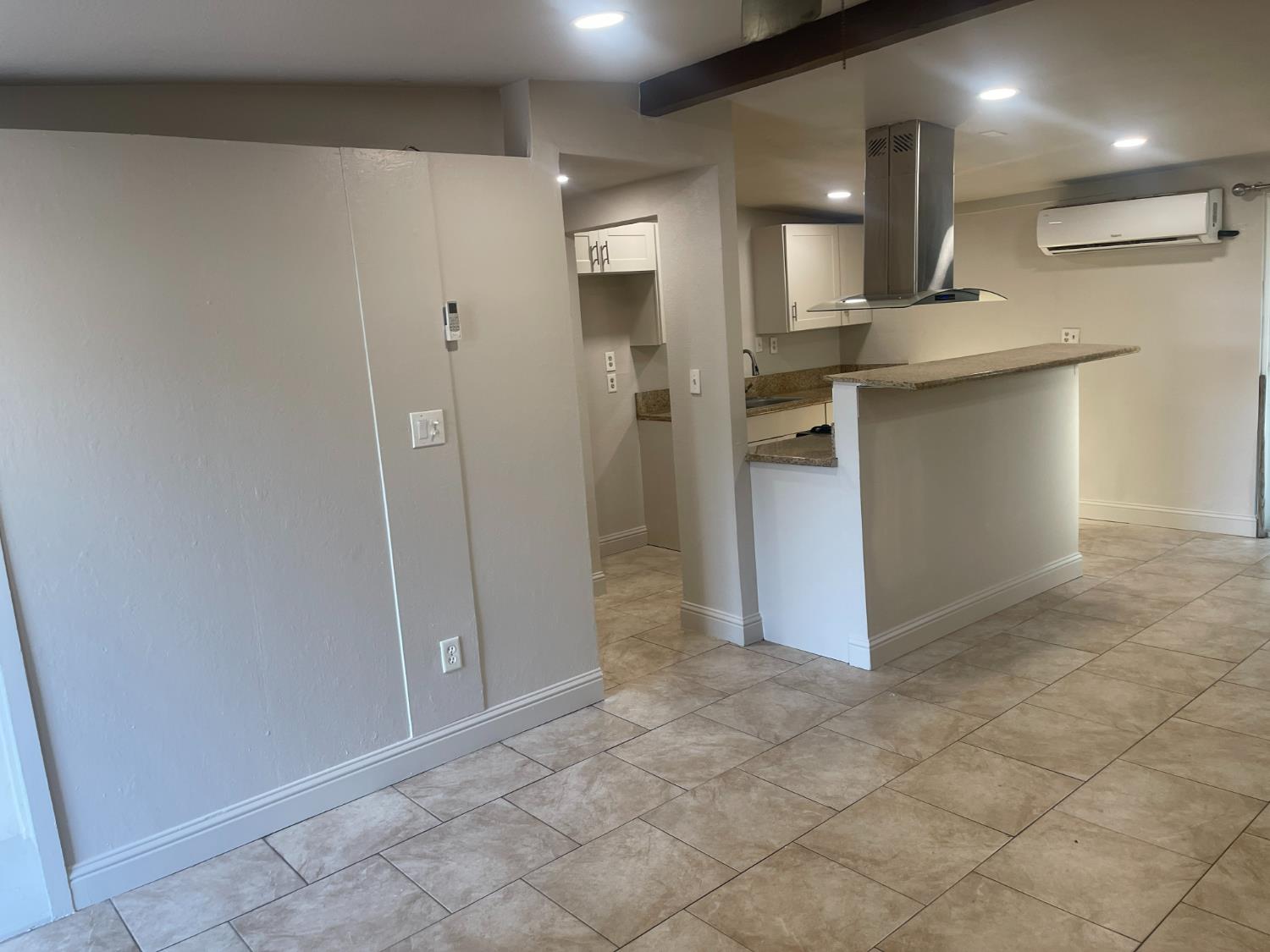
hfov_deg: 69.4
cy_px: 476
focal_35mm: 25
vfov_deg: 54.9
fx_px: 917
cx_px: 635
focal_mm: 5.1
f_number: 1.6
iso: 125
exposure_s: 1/120
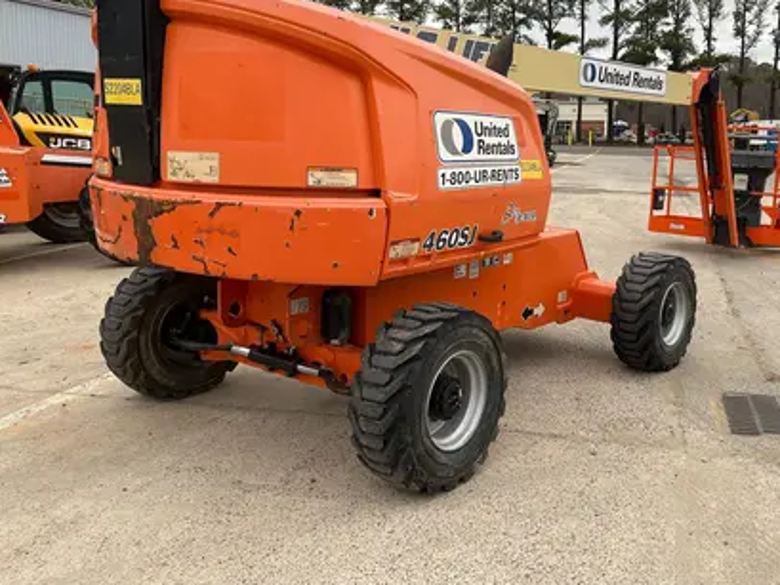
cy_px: 211
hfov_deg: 51.9
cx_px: 503
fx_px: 789
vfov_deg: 40.4
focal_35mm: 35
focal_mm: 5.1
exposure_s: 1/534
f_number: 1.6
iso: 50
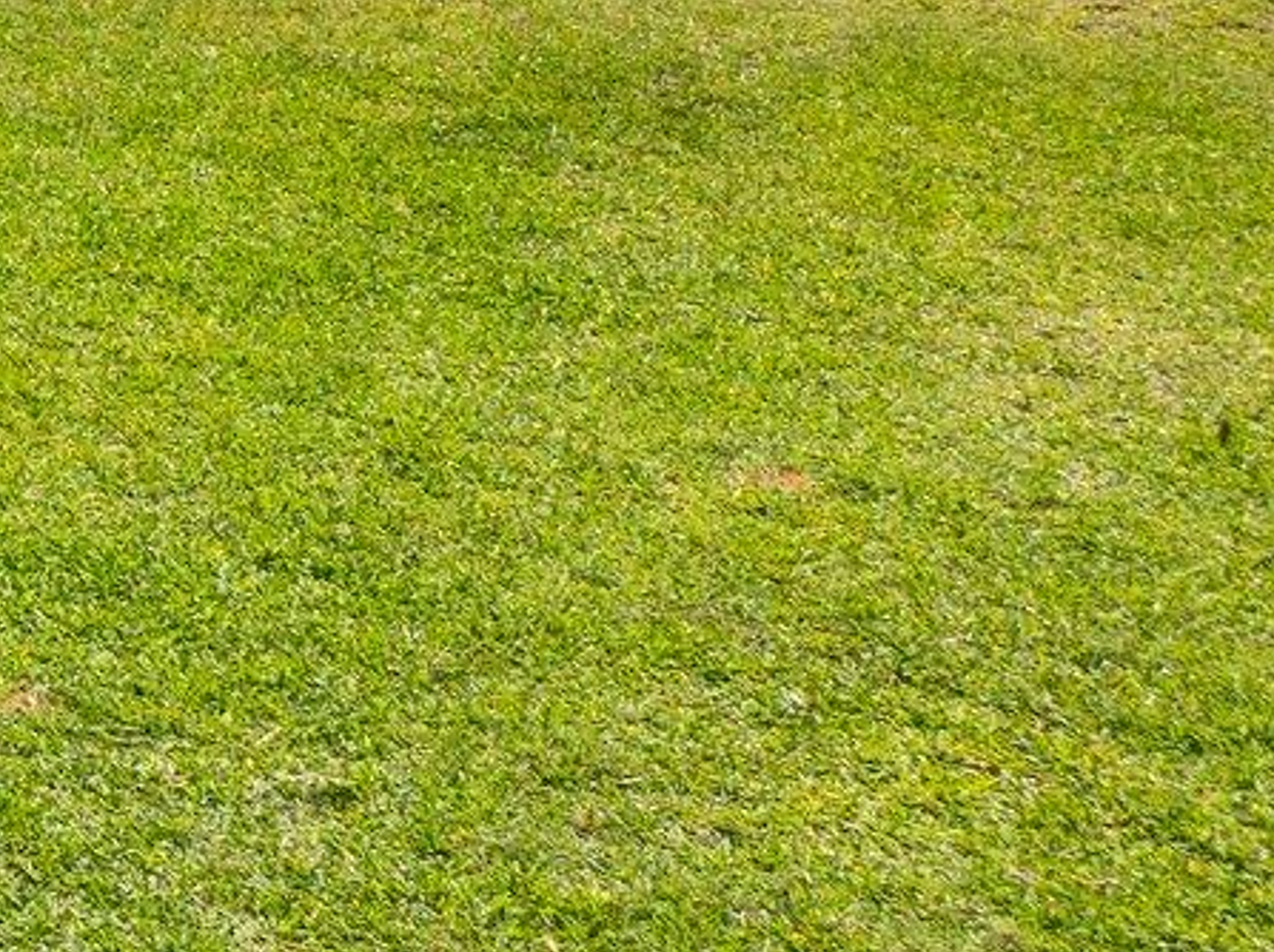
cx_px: -1553
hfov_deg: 13.9
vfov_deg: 12.7
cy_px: -509
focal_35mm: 110
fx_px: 4043
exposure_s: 1/2500
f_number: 2.8
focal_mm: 12.29
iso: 100
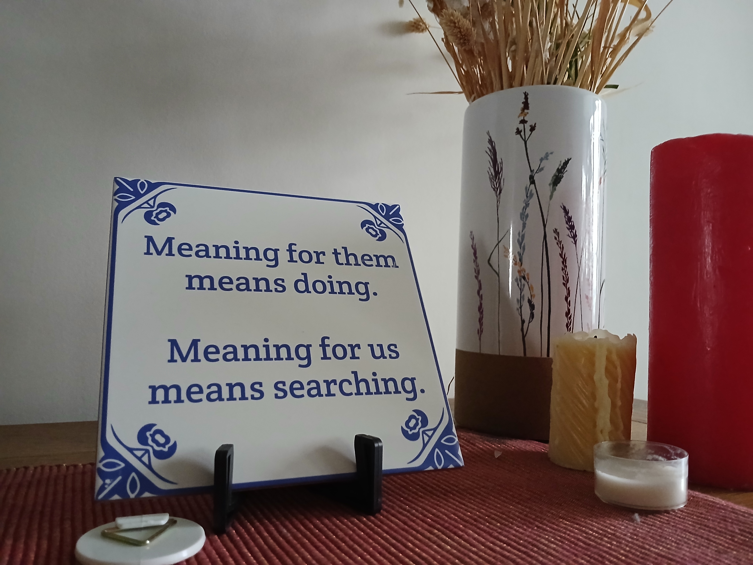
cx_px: 376
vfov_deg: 53.1
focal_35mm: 26
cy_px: 282
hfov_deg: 67.3
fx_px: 566
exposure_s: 1/16.7
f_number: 1.8
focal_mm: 3.98
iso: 800
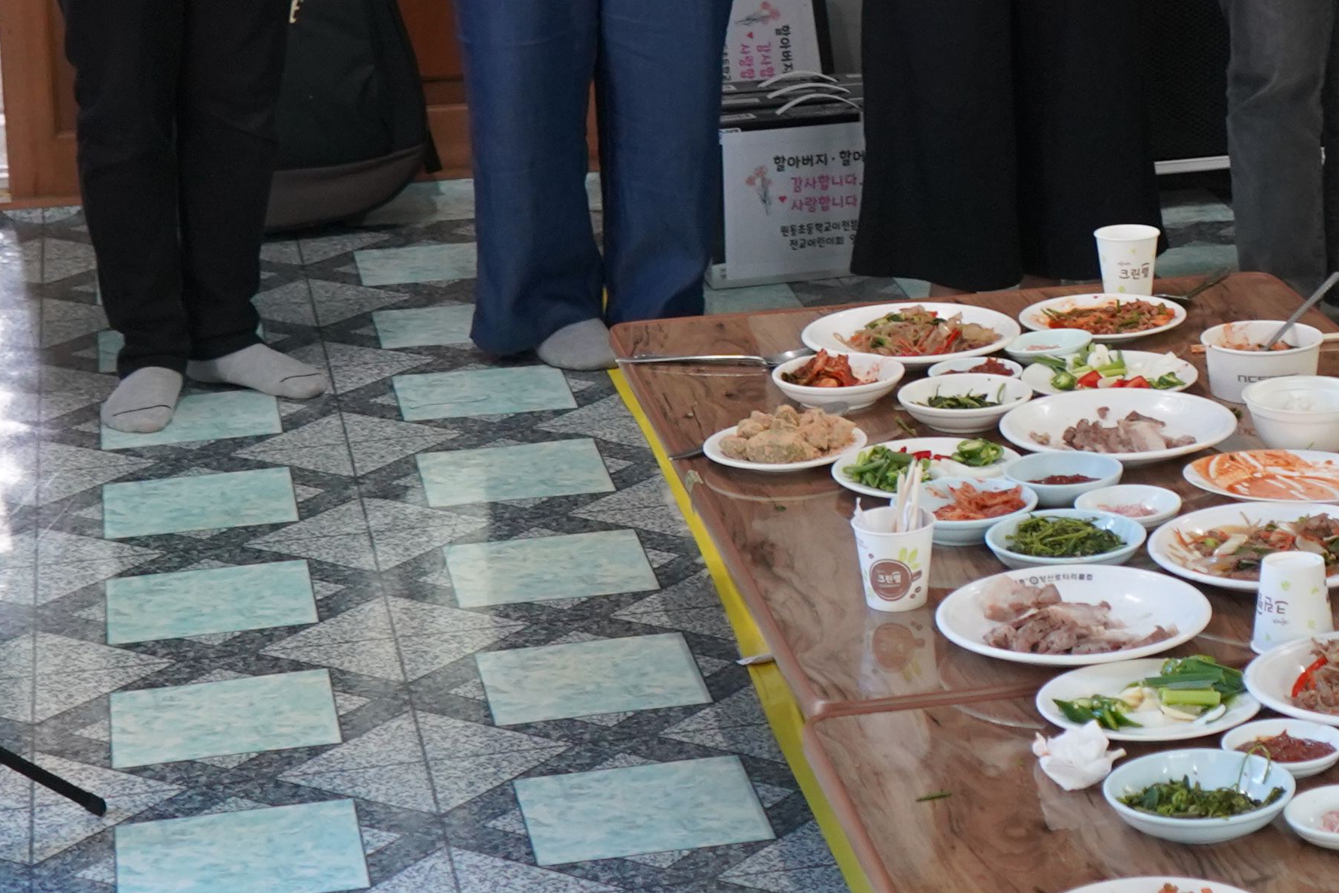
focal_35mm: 101
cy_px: -17
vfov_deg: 13.4
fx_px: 3756
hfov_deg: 19.8
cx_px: 1228
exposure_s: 1/160
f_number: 4
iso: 1600
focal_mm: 30
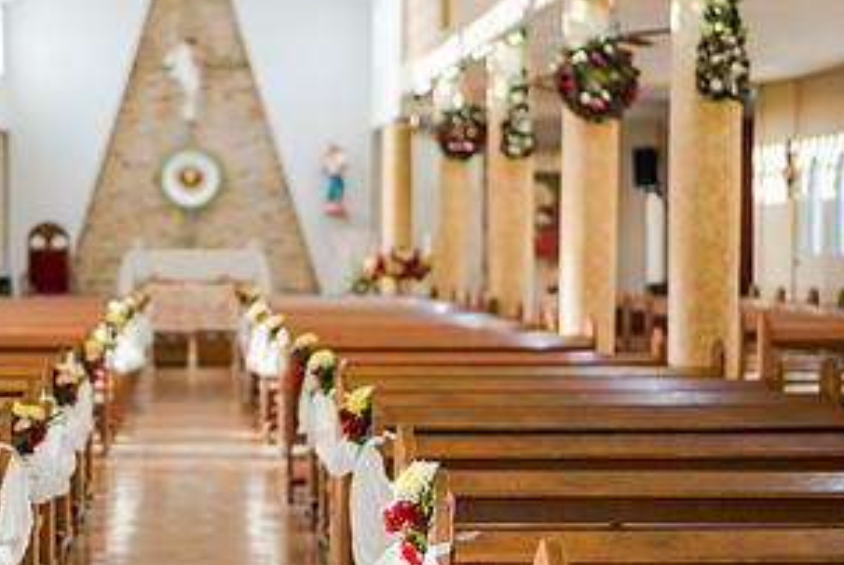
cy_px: 317
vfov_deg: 14.3
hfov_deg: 21.0
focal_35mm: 96
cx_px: 212
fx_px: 2253
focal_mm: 50
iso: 125
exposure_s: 1/160
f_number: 1.8
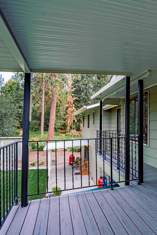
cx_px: 143
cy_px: 118
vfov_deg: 73.7
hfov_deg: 47.5
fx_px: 157
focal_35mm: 24
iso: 400
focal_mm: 16
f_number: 8
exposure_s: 1/4000
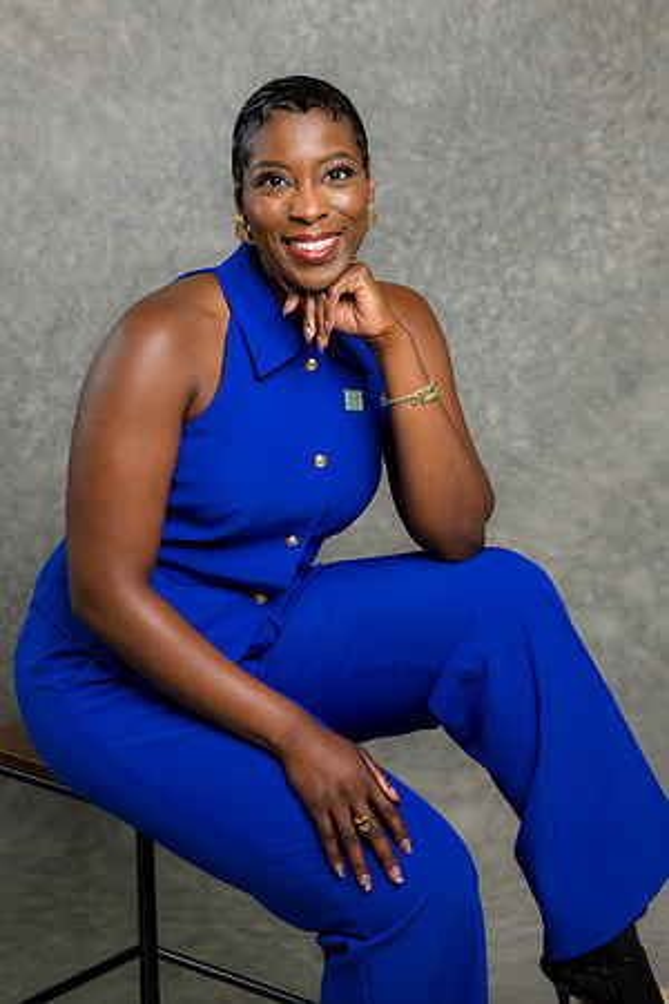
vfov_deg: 23.9
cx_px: 334
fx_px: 2369
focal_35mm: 85
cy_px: 502
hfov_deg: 16.1
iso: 125
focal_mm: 85
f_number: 5
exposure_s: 1/200
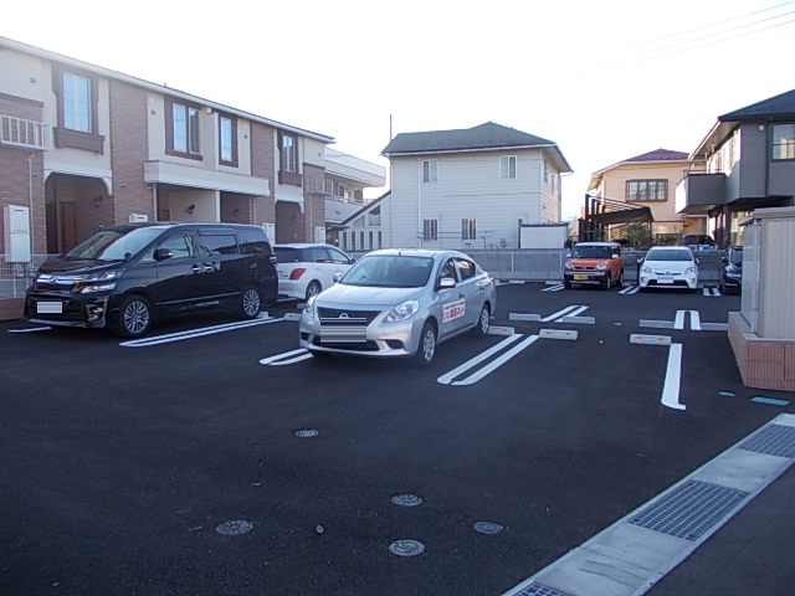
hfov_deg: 63.4
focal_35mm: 28
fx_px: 643
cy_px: 298
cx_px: 398
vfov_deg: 49.7
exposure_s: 1/250
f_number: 2.7
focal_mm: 4
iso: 80
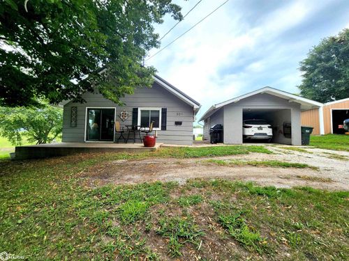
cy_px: 130
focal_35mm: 13
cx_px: 174
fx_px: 131
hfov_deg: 106.2
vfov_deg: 89.9
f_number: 2.2
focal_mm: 2.2
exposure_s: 1/1055
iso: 50
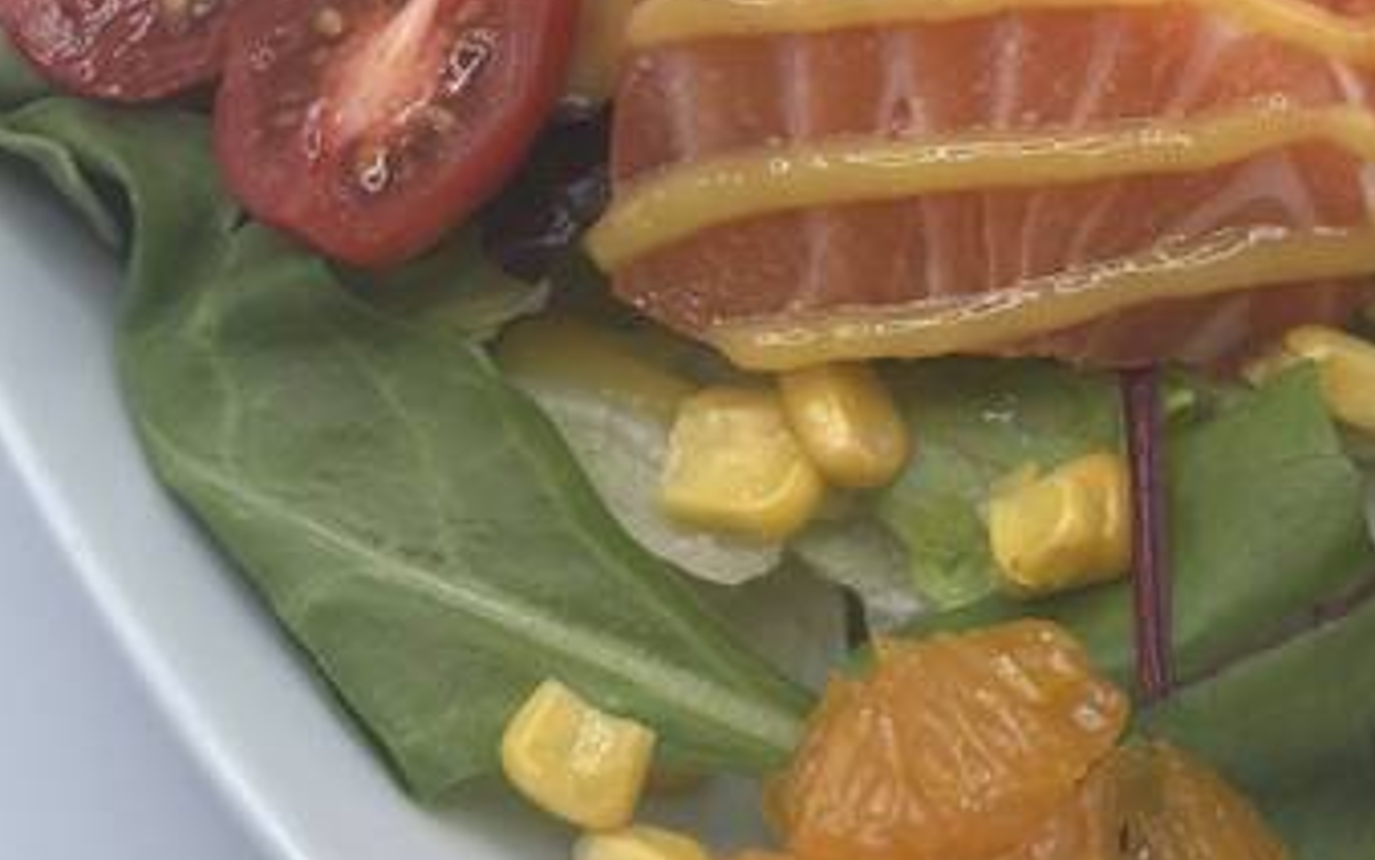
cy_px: -298
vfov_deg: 11.6
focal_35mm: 110
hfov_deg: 18.8
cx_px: 1034
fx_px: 4123
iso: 80
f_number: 1.78
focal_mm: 6.86
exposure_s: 1/1062
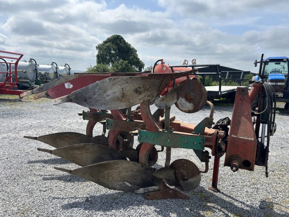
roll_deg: -1.6
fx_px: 217
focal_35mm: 26
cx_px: 144
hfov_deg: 67.3
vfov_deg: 53.1
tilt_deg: -7.7
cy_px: 108
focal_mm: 5.7
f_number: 1.5
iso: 50
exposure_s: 1/5076
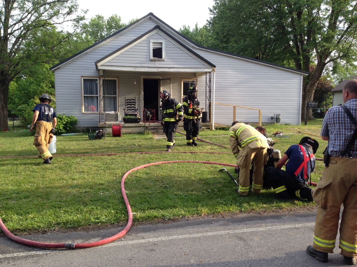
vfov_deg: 42.9
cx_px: 178
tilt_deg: -5.2
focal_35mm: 33
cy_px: 134
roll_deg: -0.8
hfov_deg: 55.4
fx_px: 340
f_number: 2.4
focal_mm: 4.12
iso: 50
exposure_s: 1/195
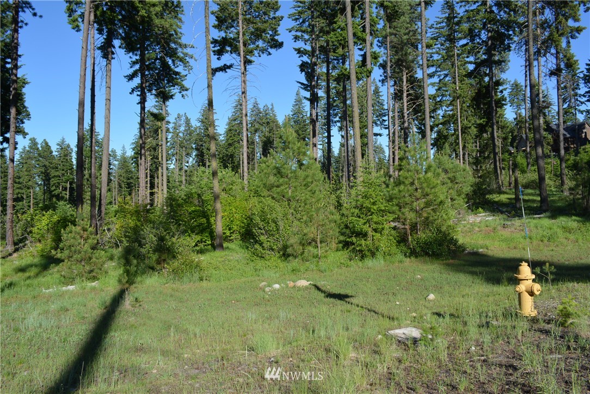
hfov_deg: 67.4
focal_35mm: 27
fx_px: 443
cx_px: 295
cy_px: 197
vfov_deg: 48.0
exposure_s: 1/250
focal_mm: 18
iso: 180
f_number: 8
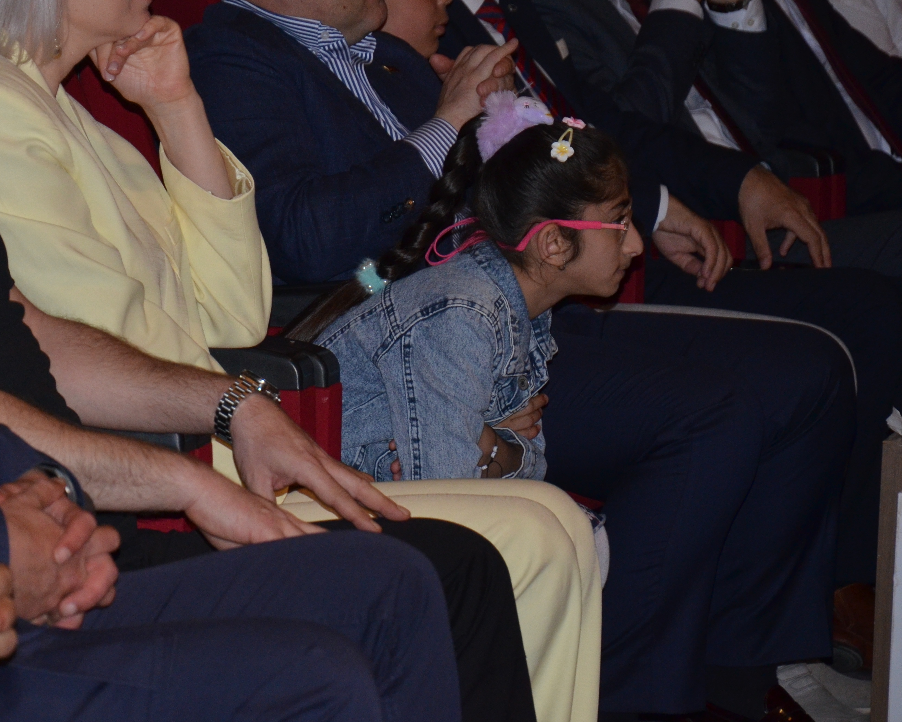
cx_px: 75
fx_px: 6887
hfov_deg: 7.5
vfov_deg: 6.0
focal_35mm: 258
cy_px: 170
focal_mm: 98
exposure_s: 1/60
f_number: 5.6
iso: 800
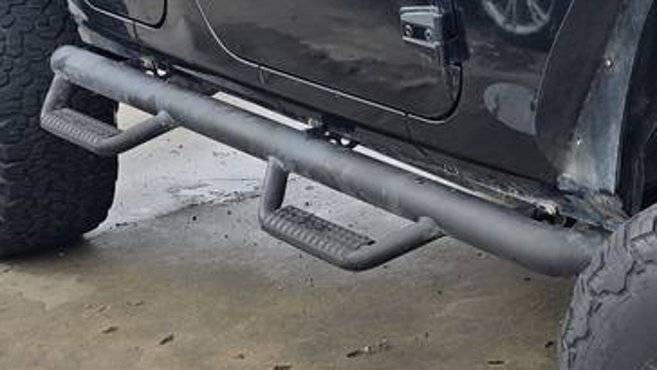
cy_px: 116
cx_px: 805
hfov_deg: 22.2
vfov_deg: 13.7
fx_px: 1533
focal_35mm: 88
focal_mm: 6.3
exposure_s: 1/410
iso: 12
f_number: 1.7
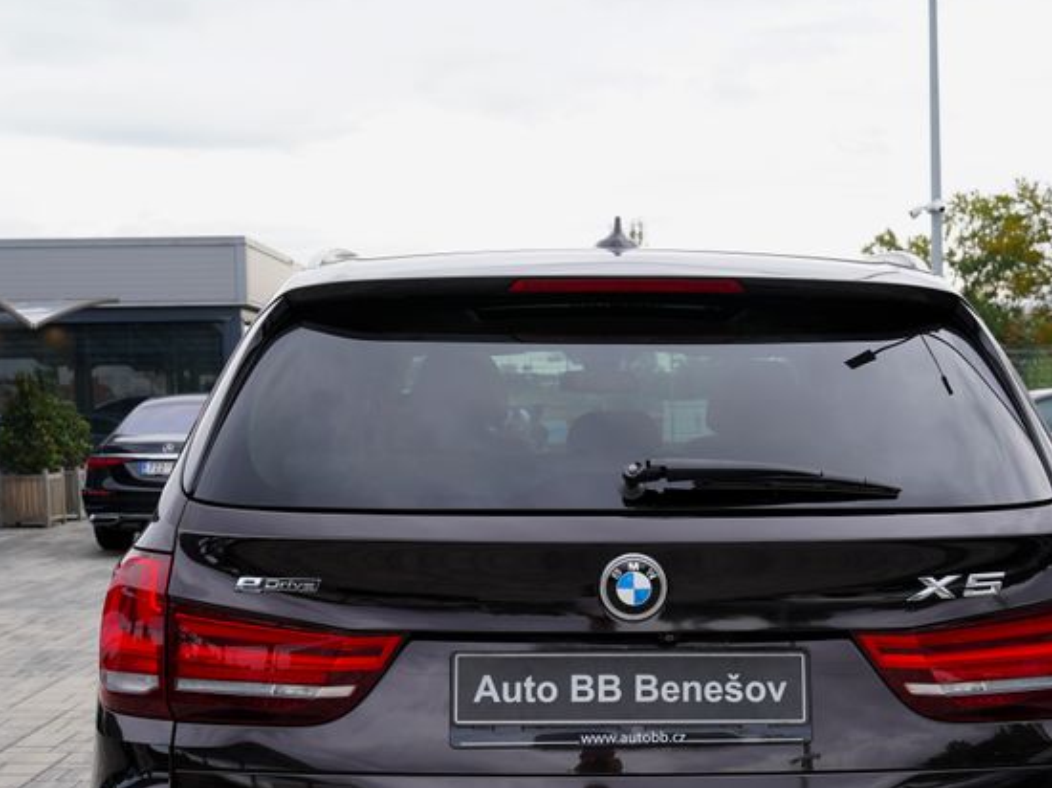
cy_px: 634
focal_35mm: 50
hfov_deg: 38.1
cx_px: 627
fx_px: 1519
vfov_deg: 28.4
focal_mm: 28
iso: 100
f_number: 5.6
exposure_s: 1/125
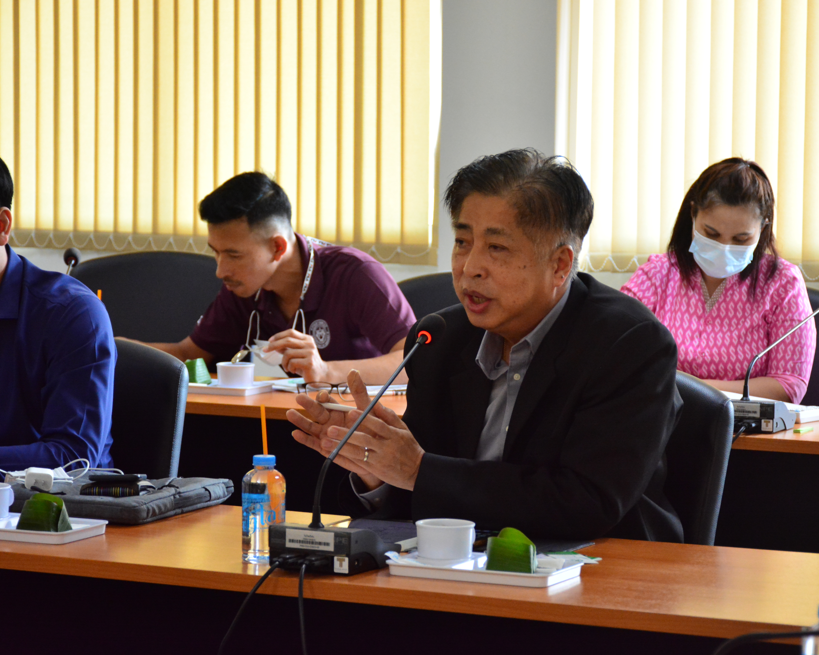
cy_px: 328
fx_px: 2885
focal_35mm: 119
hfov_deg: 16.2
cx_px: 444
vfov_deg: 13.0
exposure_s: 1/125
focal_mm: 70
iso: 2200
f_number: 5
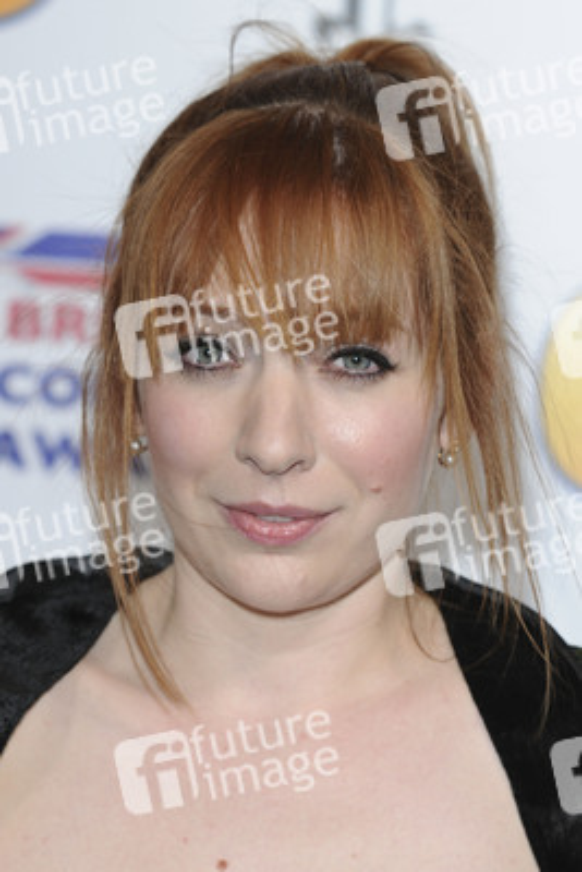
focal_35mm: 129
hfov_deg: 10.6
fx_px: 3125
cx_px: 291
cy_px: 436
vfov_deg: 15.9
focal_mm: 86
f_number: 4.5
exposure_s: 1/200
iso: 320
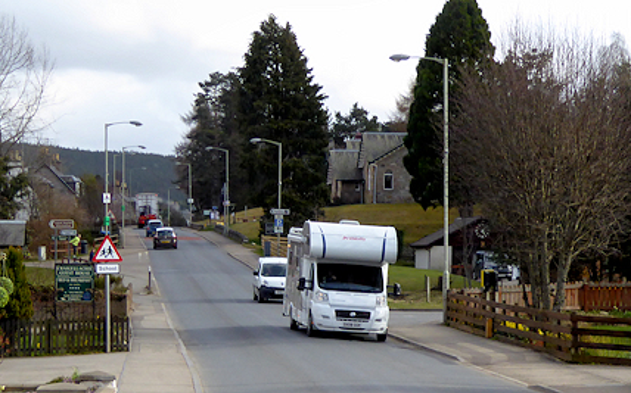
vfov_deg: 11.7
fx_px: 1908
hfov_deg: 18.8
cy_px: 300
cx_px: 348
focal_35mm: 111
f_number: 4.5
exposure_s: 1/400
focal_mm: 12.5
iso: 200
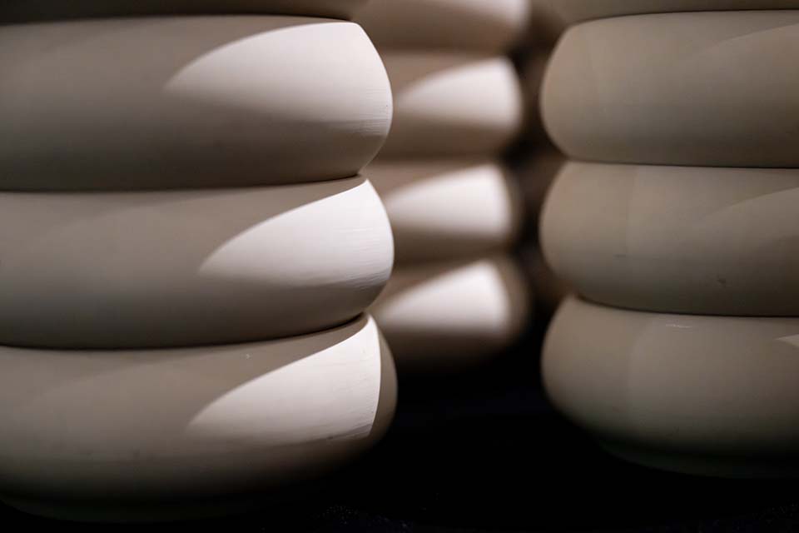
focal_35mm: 57
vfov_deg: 23.8
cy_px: 266
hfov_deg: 35.1
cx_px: 400
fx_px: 1265
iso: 10000
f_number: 2.8
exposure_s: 1/250
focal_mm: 57
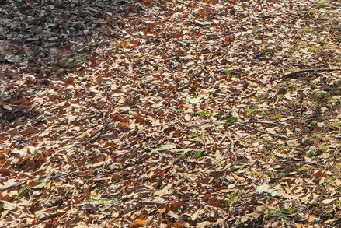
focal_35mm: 70
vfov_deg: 16.0
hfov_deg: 20.3
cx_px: 619
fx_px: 663
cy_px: -203
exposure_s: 1/90
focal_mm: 10
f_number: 8
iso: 100
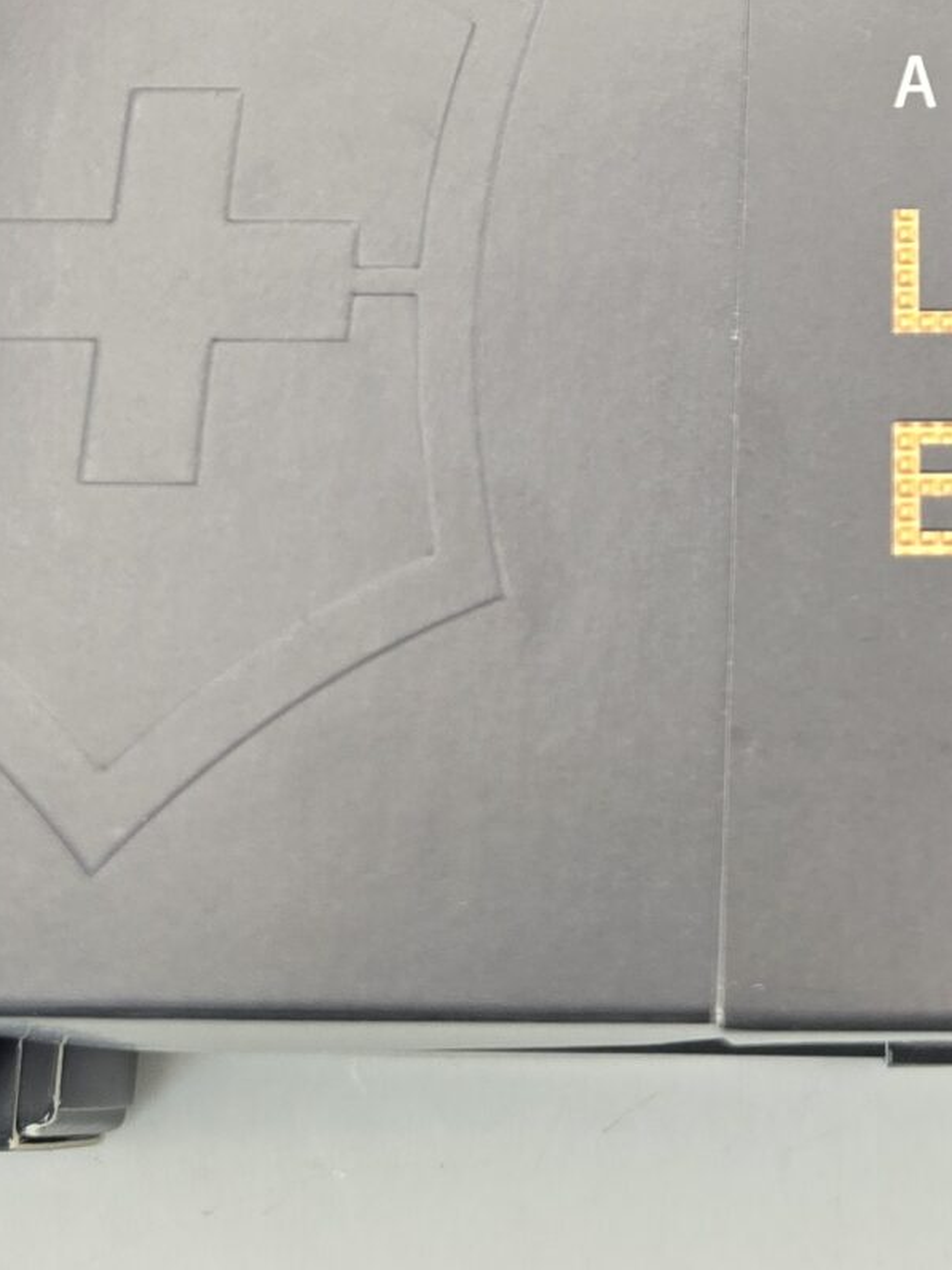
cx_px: 877
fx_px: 2714
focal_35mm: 74
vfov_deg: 21.4
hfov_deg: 19.5
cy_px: -721
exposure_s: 1/100
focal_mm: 6.3
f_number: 1.7
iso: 64
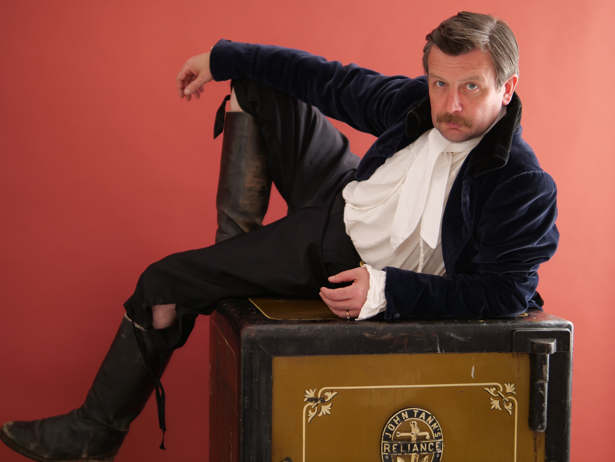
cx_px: 308
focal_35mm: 60
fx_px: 1066
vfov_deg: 24.4
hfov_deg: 32.2
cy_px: 231
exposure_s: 1/320
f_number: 1.4
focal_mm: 30
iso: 200
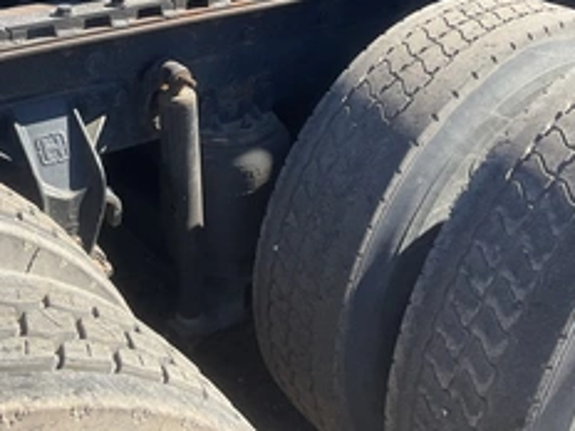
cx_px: 198
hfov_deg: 37.8
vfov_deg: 28.3
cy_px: 69
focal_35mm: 50
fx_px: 831
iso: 25
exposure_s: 1/551
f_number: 1.8
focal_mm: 3
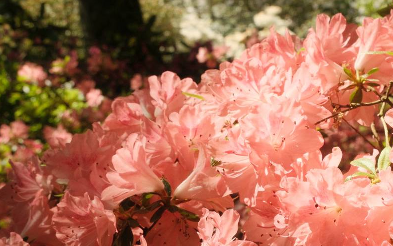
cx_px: 293
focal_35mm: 91
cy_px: 177
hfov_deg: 22.6
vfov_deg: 14.3
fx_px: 975
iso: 640
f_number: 11
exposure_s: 1/200
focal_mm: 29.2
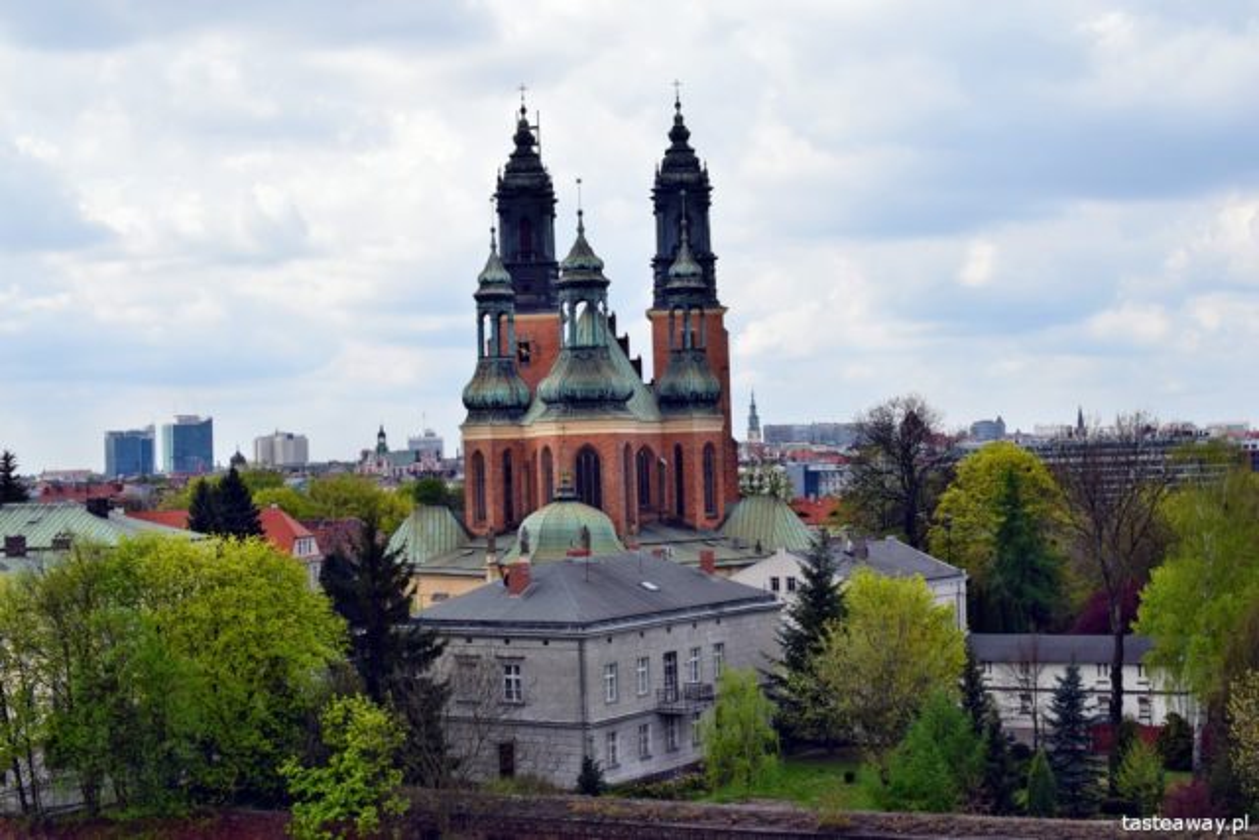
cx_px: 630
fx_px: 1836
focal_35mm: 52
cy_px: 420
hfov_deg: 37.8
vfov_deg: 25.8
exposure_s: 1/320
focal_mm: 35
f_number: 9
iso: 200
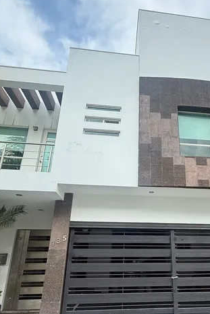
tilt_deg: +19.8
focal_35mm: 25
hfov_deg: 50.0
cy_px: 187
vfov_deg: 70.8
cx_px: 147
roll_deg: -0.1
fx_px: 219
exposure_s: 1/381
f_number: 2.2
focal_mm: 2.22
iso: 50
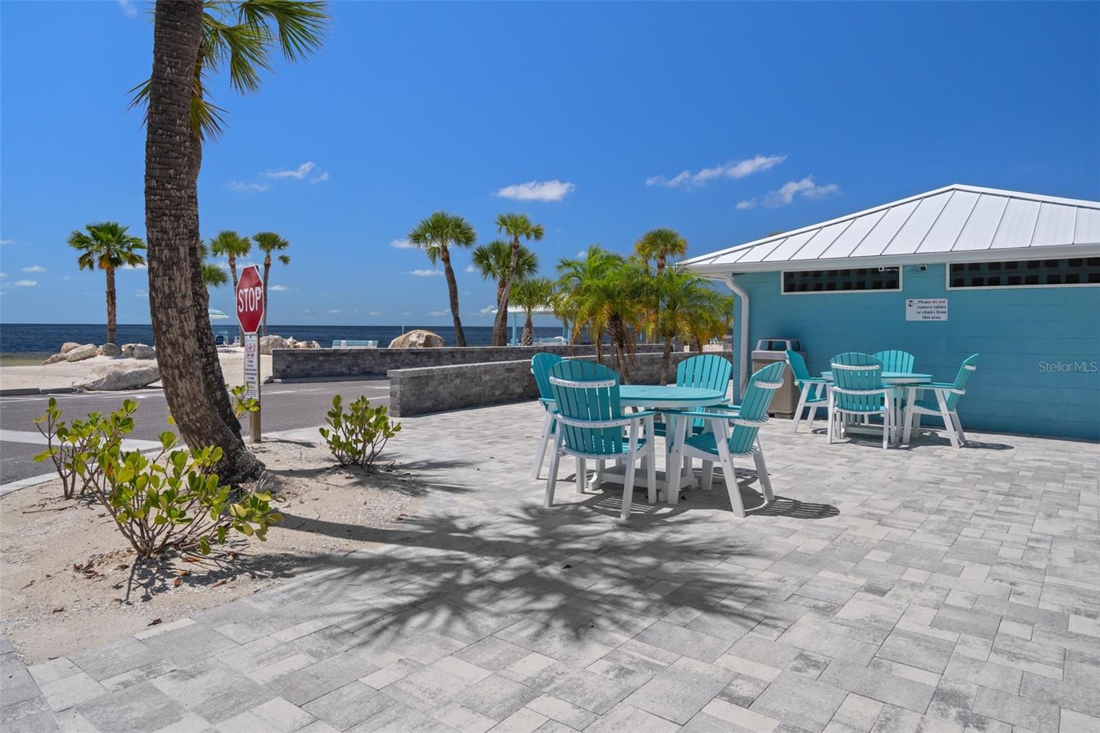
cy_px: 366
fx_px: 641
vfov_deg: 59.5
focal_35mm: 21
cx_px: 550
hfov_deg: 81.2
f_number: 9
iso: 320
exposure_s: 1/320
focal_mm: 21
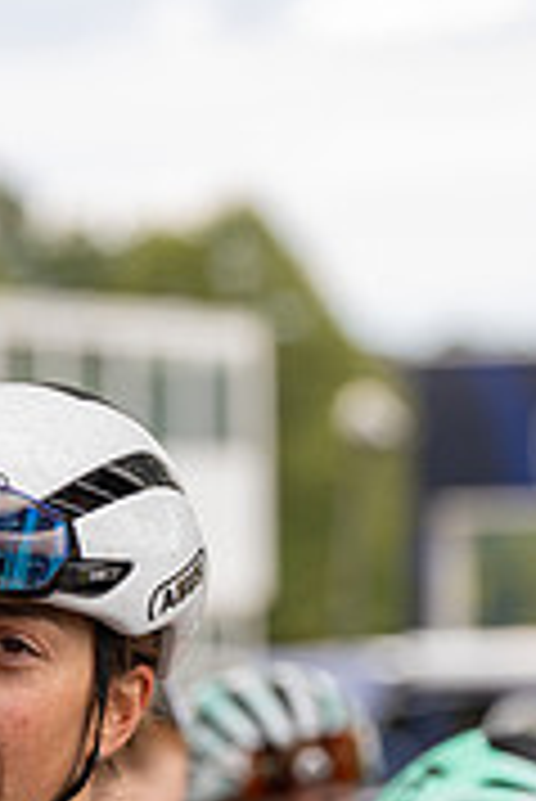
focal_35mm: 268
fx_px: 5973
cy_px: 927
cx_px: -23
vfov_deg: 7.6
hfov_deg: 5.1
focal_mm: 106
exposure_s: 1/1000
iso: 250
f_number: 3.5
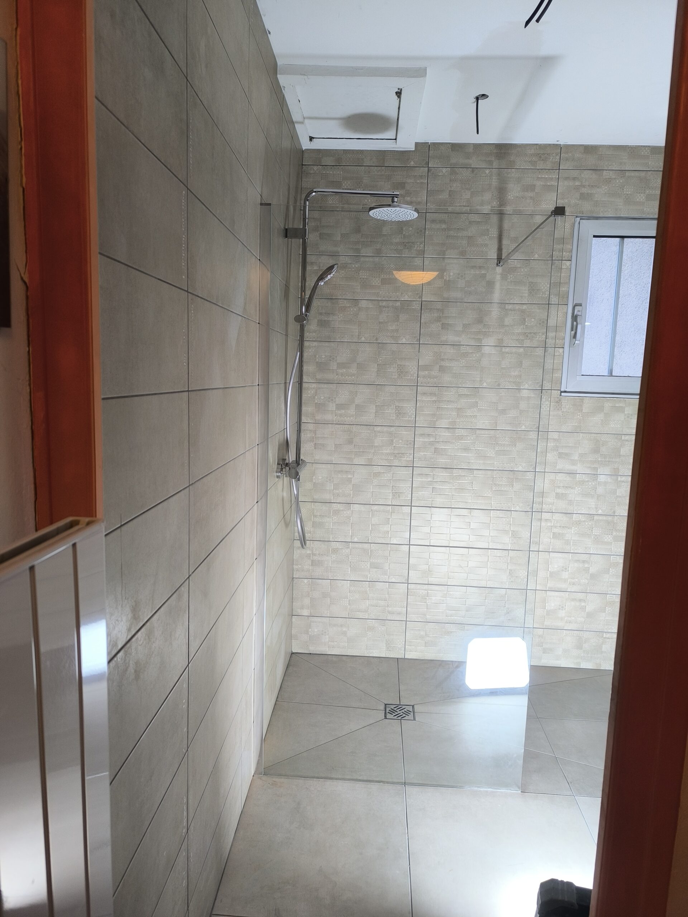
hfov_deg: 58.9
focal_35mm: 23
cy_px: 458
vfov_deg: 73.9
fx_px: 610
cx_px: 344
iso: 320
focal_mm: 6.14
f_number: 1.65
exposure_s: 1/100
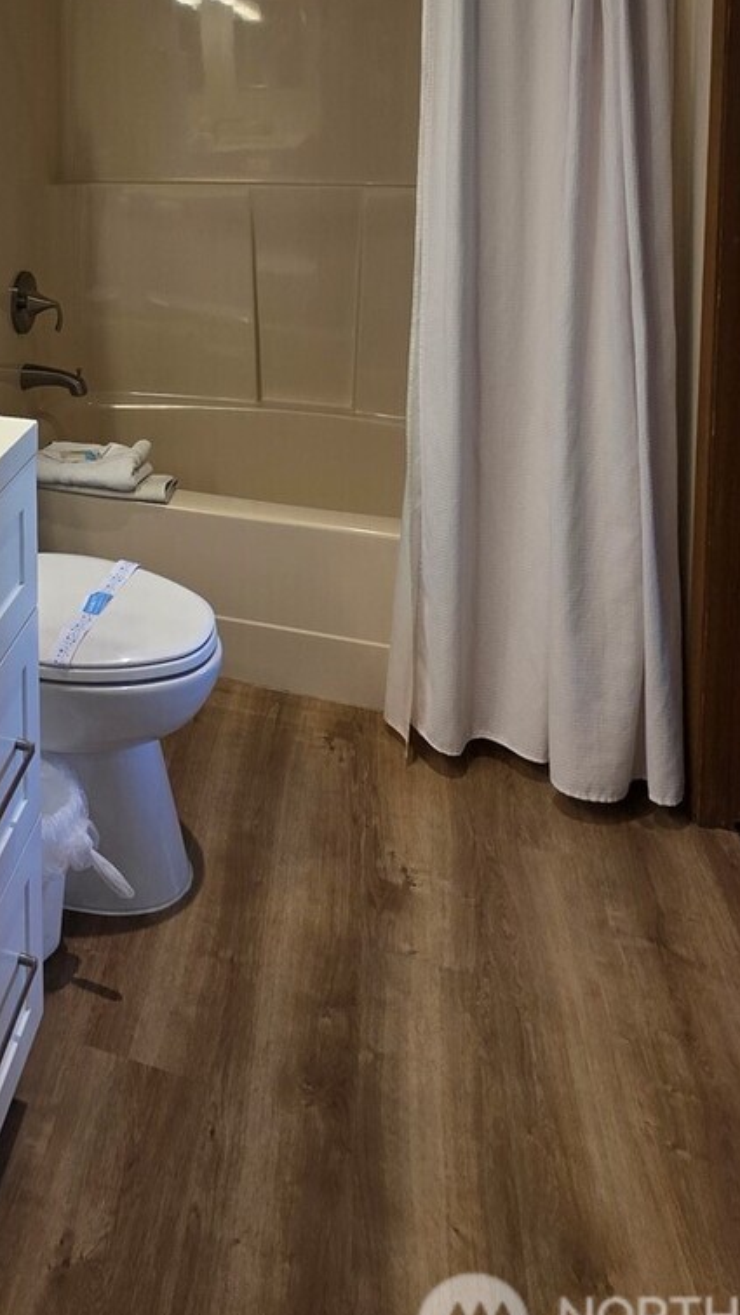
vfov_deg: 60.3
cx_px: 9
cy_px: 157
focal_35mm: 27
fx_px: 941
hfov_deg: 38.4
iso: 40
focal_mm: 2.2
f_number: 1.9
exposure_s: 1/120
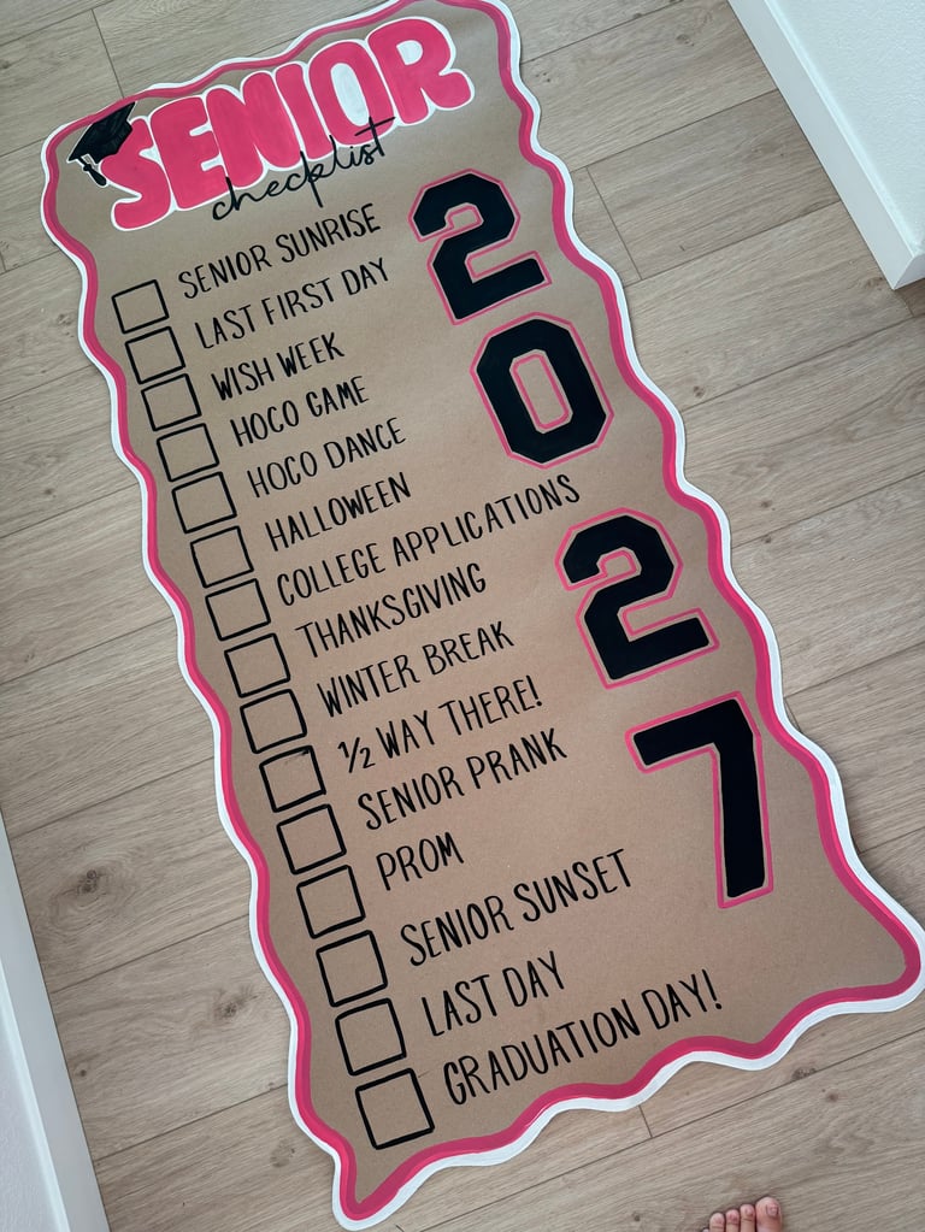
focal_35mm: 24
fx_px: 855
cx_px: 462
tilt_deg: -76.9
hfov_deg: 56.8
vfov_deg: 71.6
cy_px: 616
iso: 160
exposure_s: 1/121
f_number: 1.78
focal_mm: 6.76
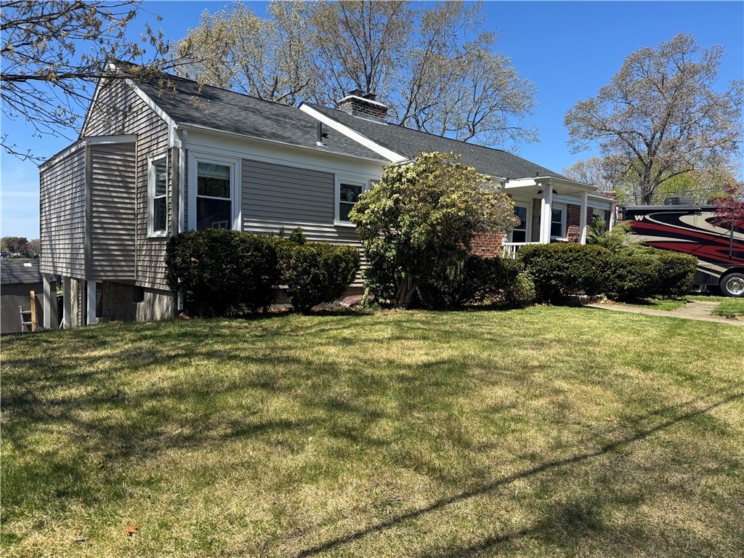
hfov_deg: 71.6
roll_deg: -1.6
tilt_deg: -4.0
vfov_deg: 56.8
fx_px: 516
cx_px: 372
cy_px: 279
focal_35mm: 24
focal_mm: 6.76
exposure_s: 1/2833
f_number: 1.78
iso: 80
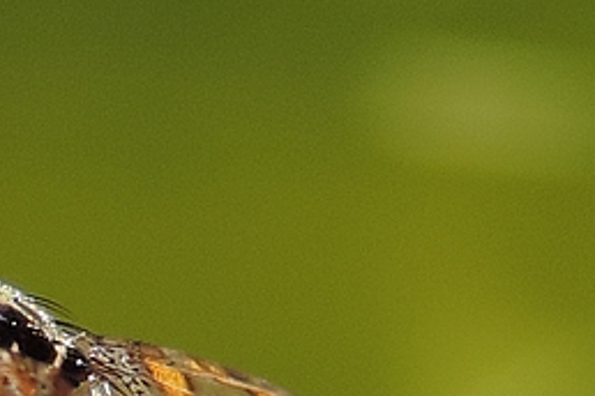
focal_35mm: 111
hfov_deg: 18.0
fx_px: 1834
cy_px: 520
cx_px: 0
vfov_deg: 12.0
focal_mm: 7.6
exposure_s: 1/640
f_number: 3.4
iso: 80
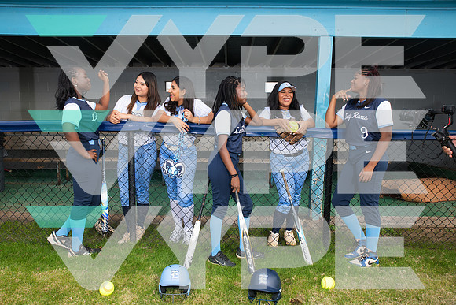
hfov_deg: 61.9
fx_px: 380
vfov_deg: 43.6
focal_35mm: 30
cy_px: 152
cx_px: 228
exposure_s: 1/250
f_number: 8
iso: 200
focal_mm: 30
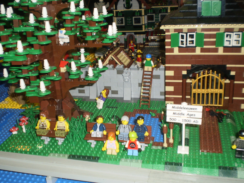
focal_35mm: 42
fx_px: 296
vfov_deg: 34.3
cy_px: 92
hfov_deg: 44.8
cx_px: 122
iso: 125
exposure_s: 1/30
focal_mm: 7.4
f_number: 3.5
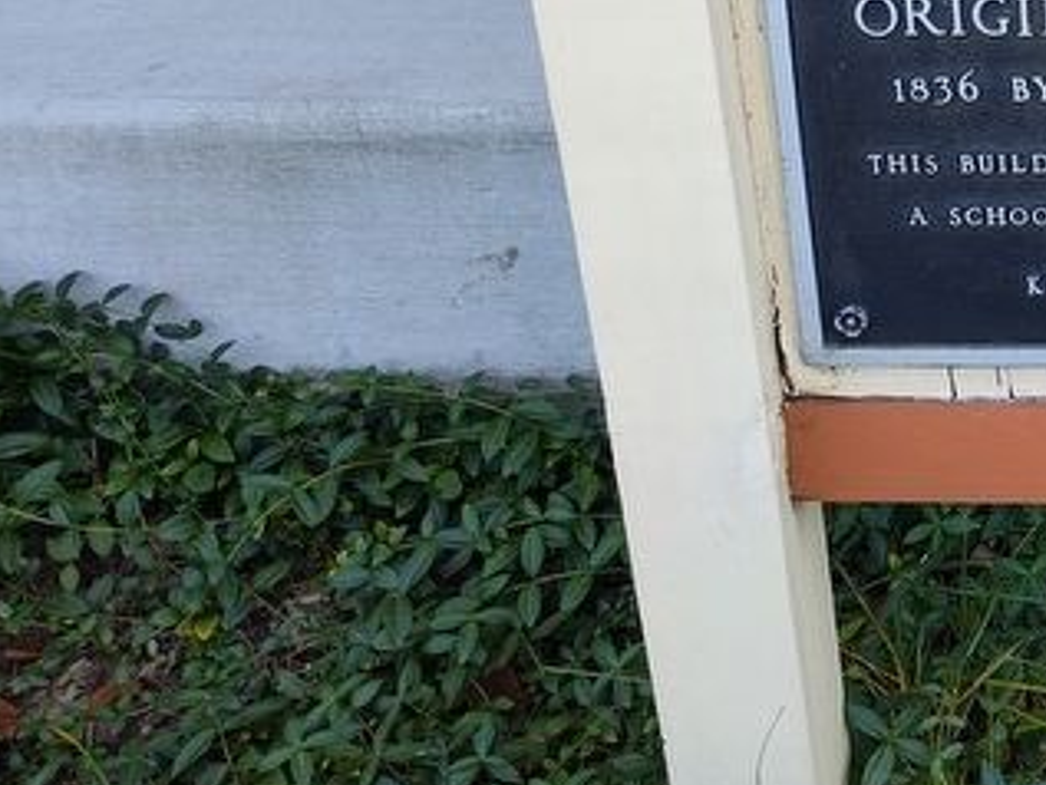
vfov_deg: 24.8
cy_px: 139
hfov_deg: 28.8
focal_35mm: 58
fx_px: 1753
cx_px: 1257
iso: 100
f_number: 1.8
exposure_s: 1/200
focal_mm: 5.56
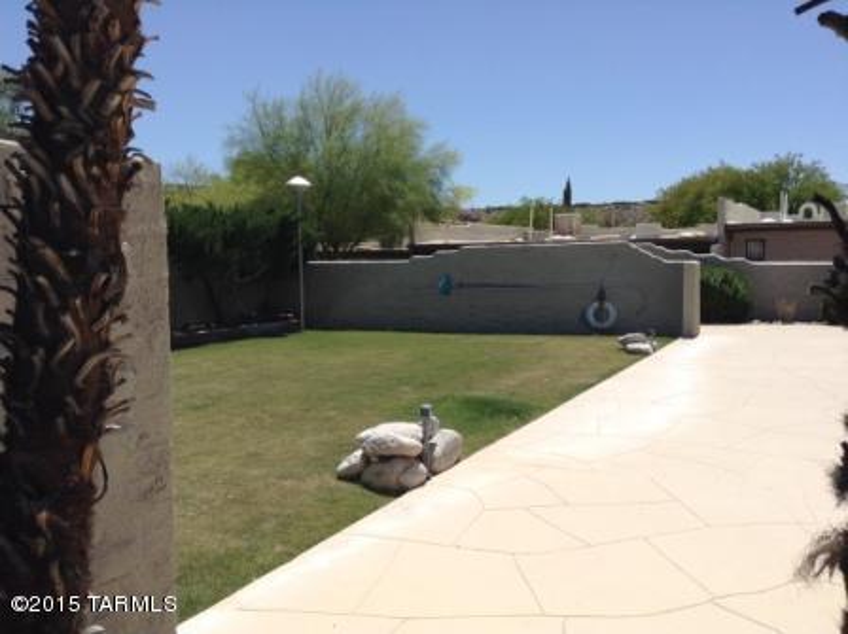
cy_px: 317
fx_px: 808
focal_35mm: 33
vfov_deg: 42.9
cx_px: 424
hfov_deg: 55.4
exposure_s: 1/1567
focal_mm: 3.3
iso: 25
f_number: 2.4
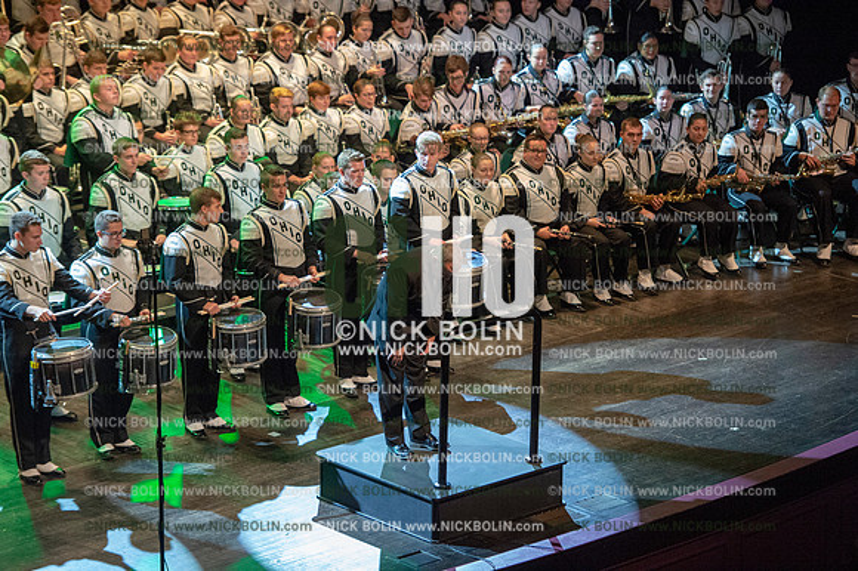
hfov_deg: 14.7
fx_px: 3335
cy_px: 286
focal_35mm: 140
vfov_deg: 9.8
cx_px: 429
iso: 8000
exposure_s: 1/2000
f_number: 2.8
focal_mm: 140
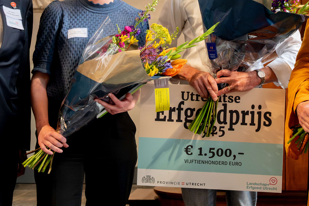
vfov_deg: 15.3
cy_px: 20
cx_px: 168
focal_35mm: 88
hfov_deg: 23.1
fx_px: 755
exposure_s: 1/400
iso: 5000
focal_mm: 44
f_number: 5
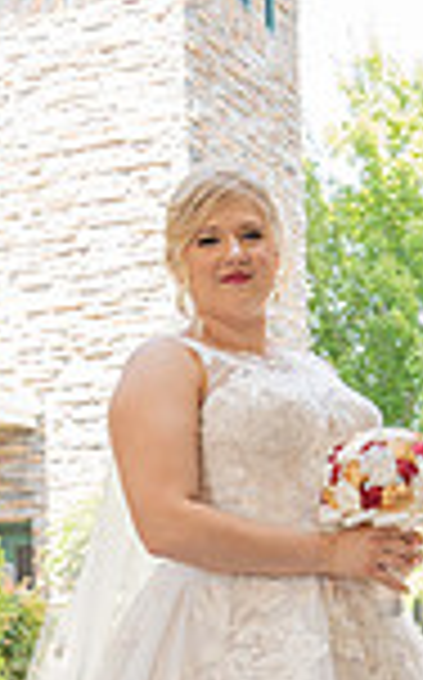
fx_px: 1461
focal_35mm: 79
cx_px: 140
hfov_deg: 16.4
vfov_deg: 24.8
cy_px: 703
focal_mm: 26
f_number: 5
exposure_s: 1/200
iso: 640
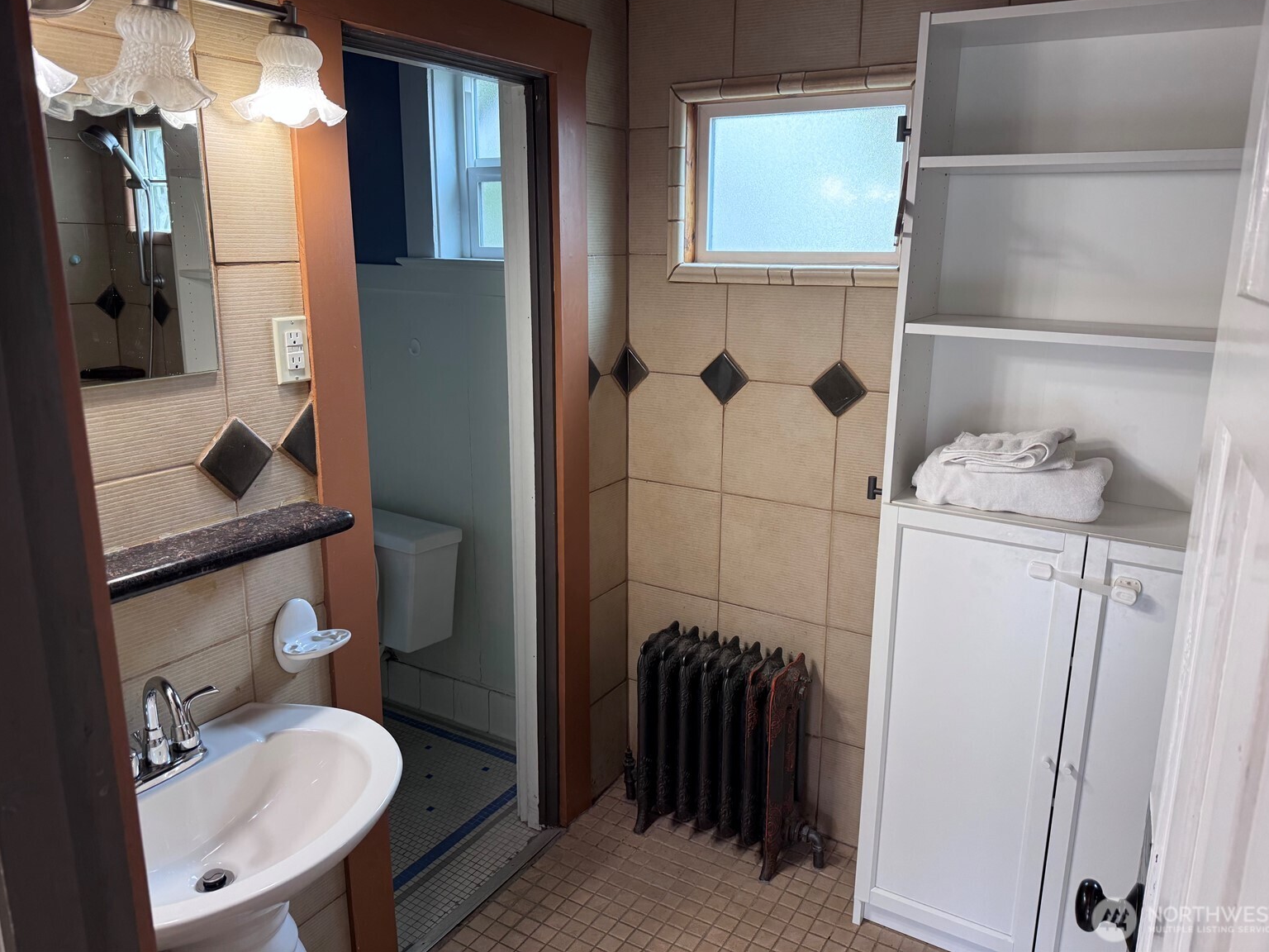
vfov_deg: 54.9
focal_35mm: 25
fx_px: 916
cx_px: 645
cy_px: 457
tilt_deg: -12.3
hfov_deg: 69.4
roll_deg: -0.7
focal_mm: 6.76
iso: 160
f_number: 1.78
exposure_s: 1/120
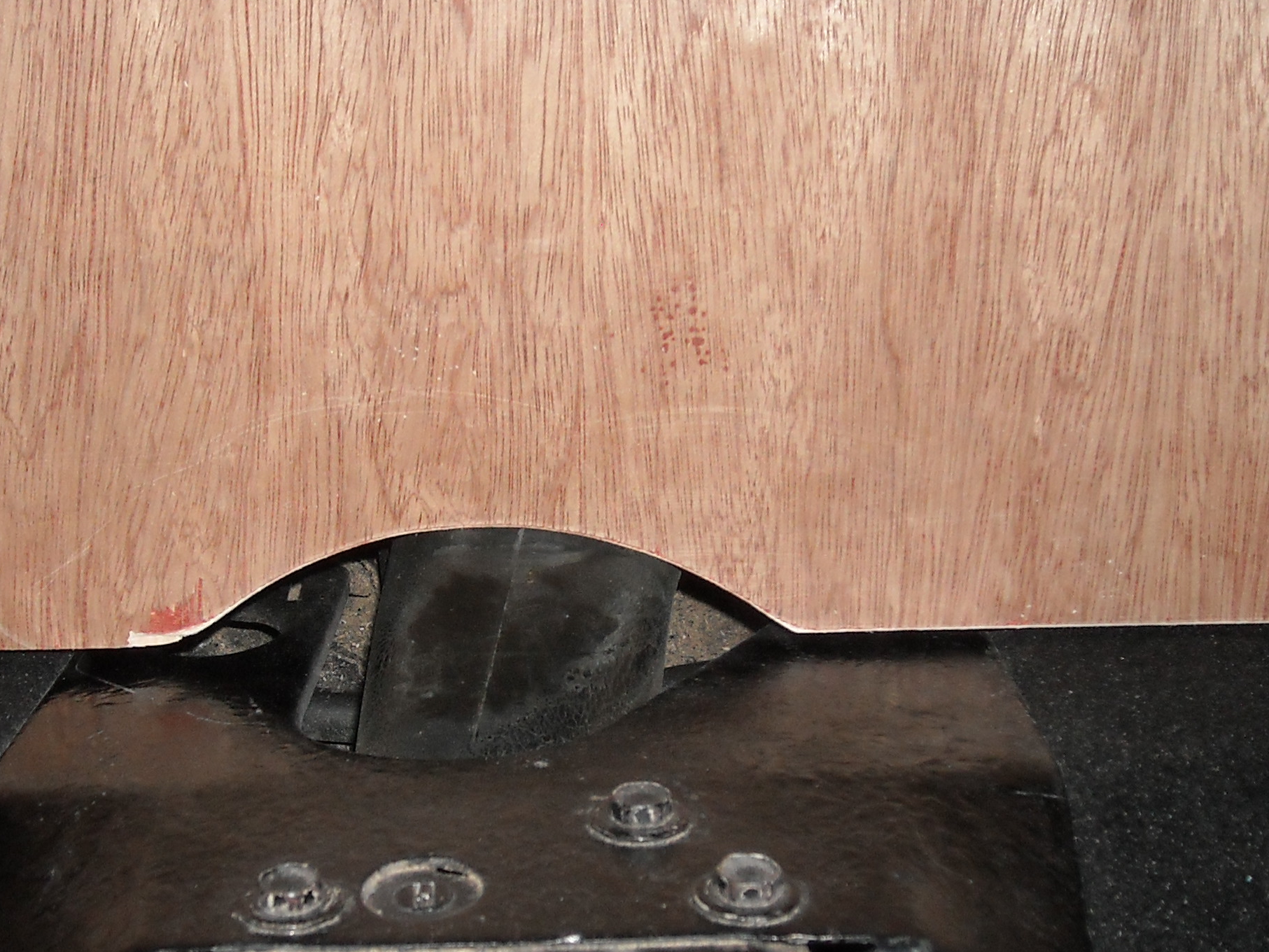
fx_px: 2310
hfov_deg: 30.7
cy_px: 634
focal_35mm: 63
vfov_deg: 23.2
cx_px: 542
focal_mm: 5.7
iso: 200
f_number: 2.8
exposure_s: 1/60
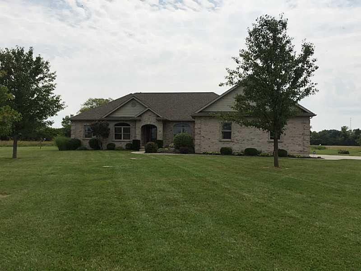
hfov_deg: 61.7
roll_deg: +0.0
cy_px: 136
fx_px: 302
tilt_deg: +0.8
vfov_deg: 48.2
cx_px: 180
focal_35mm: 29
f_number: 2.2
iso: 32
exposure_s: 1/4950
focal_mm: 4.15
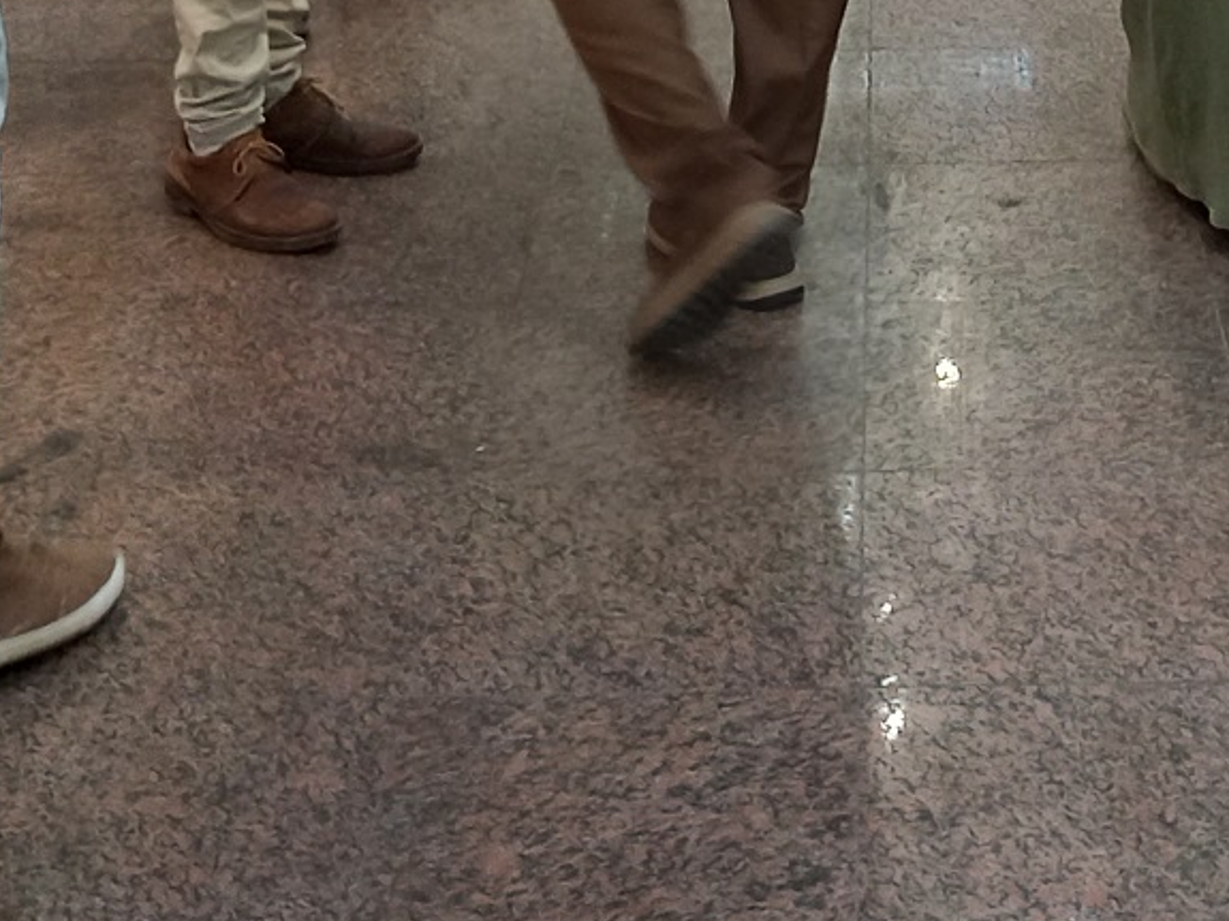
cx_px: 1088
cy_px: -600
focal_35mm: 87
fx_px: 3088
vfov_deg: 15.2
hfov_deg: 22.0
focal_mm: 4.65
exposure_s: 1/49
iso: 125
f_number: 1.8
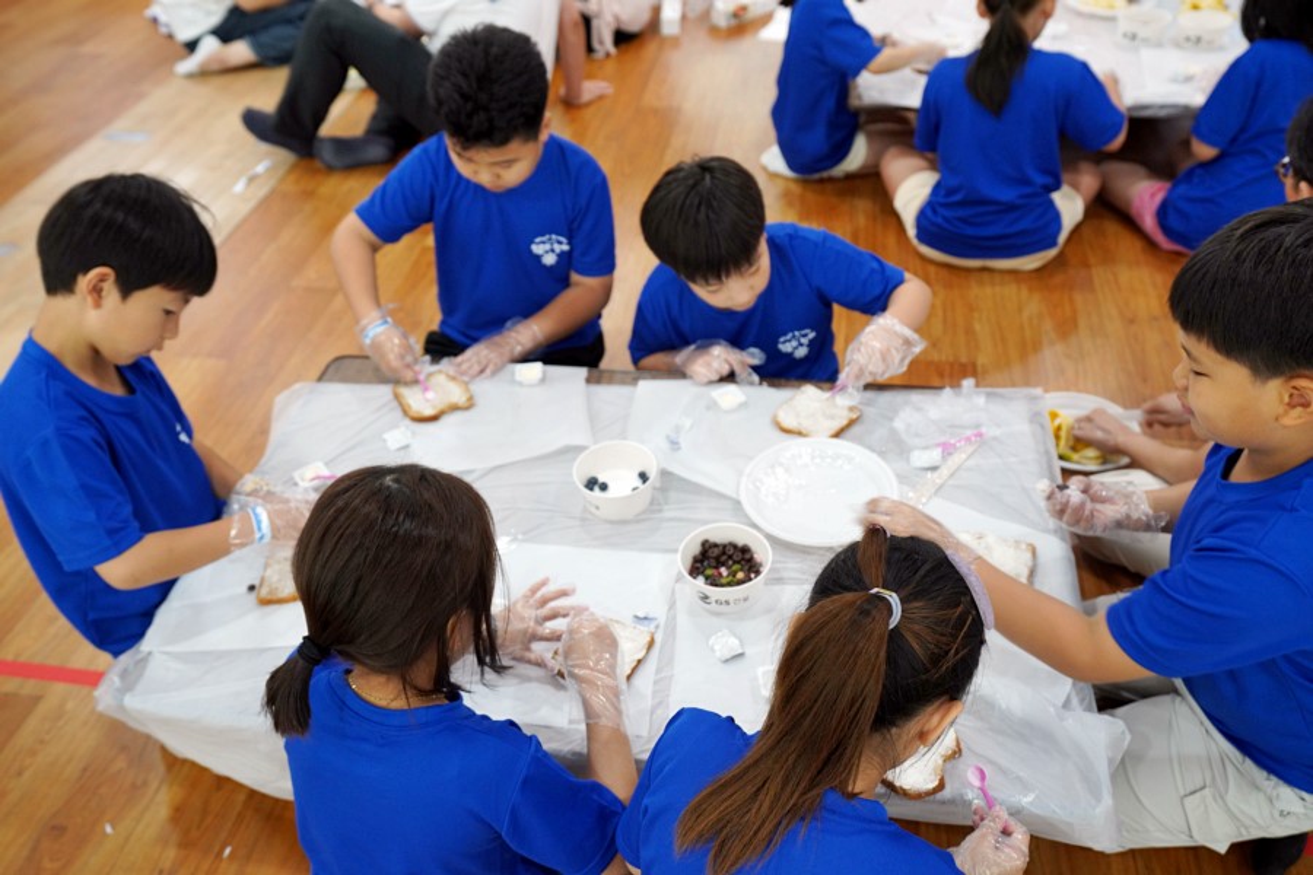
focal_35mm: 31
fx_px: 1131
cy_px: 438
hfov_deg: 60.3
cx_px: 656
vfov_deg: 42.3
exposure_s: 1/160
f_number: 4
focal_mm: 31
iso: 1600
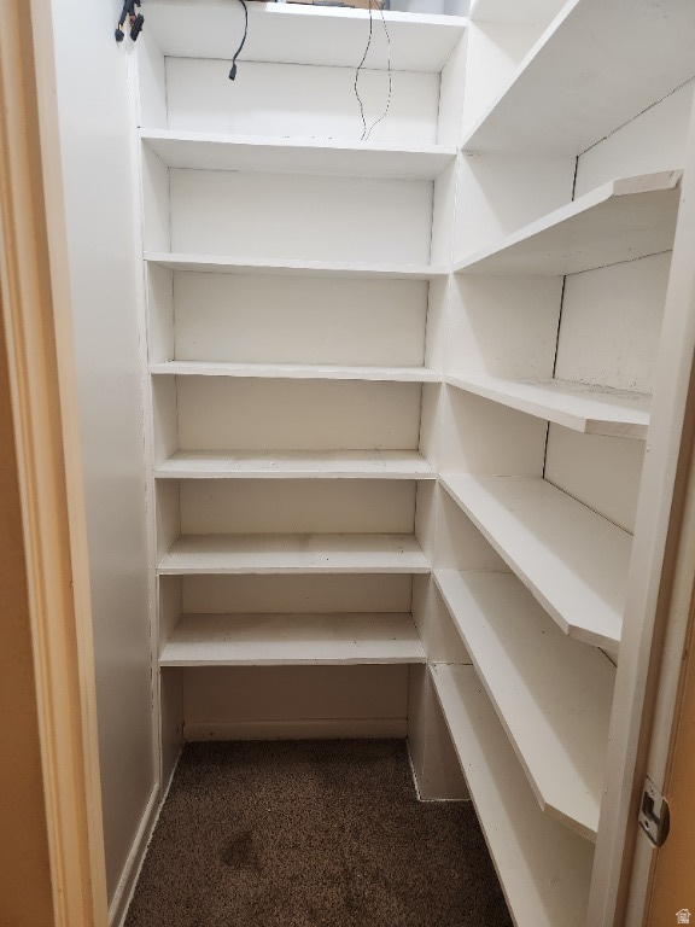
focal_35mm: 23
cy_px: 464
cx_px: 348
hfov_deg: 58.9
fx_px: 616
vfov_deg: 73.9
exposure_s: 1/120
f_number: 1.8
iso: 250
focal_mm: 5.4
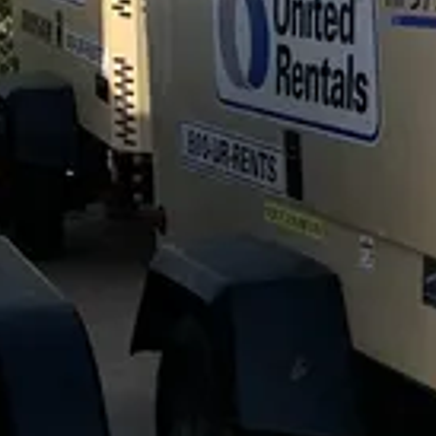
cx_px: 719
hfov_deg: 13.1
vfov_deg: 14.1
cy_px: 345
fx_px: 1753
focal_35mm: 123
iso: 25
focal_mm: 4.25
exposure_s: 1/1266
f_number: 1.8
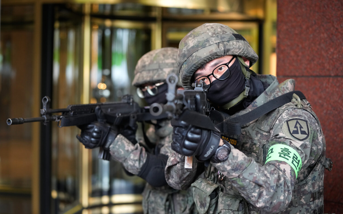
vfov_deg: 18.1
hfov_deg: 28.6
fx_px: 673
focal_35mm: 72
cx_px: 172
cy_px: 113
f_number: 3.2
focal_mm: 70
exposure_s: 1/500
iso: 2000
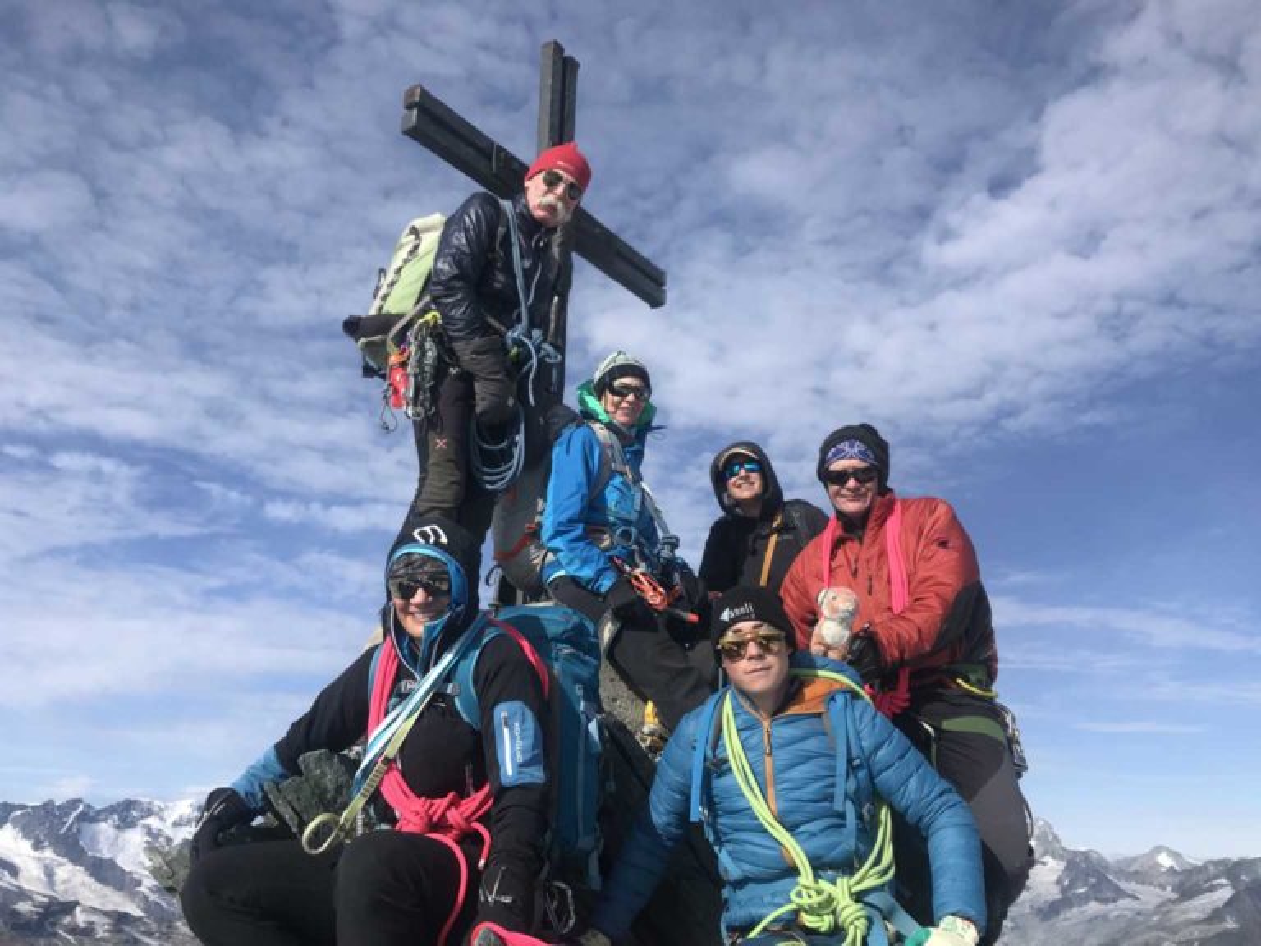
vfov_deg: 49.7
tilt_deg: +19.2
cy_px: 473
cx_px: 630
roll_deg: -1.8
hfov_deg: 63.4
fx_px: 1020
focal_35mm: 28
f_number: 1.8
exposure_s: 1/2740
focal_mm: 3.99
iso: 20
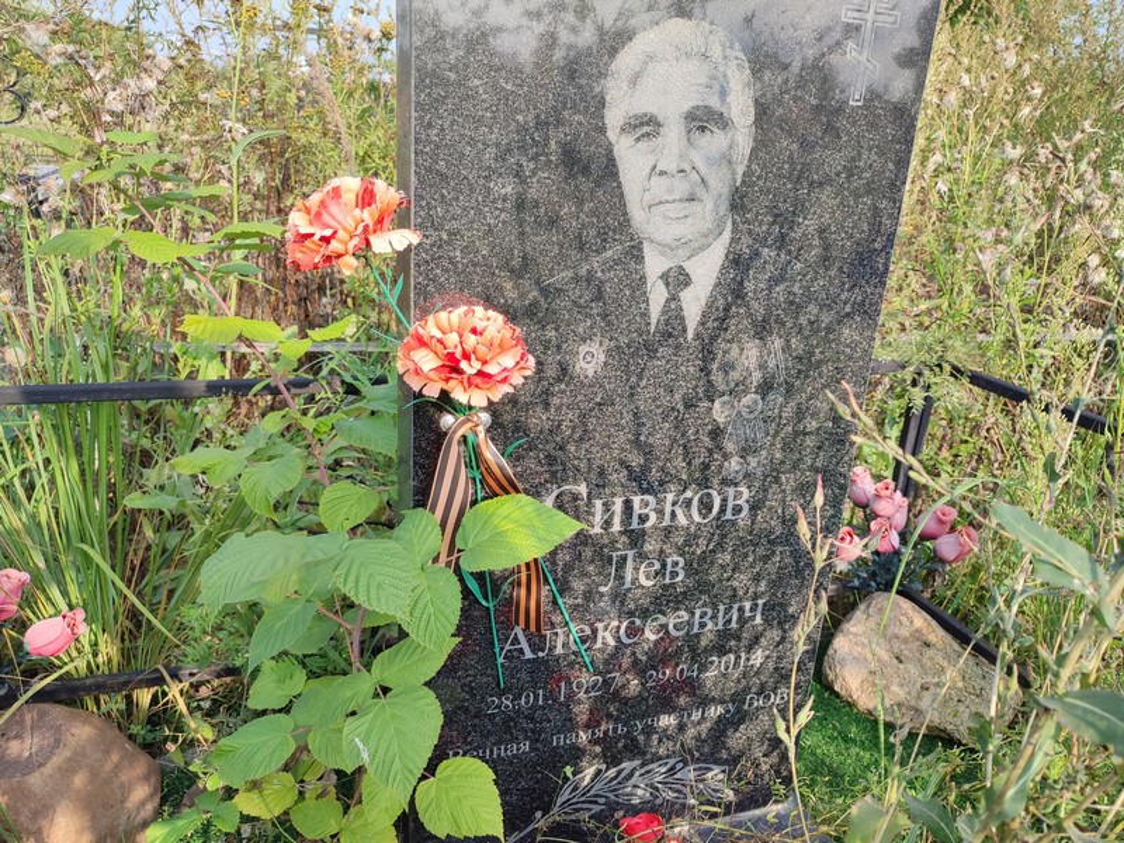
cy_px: 422
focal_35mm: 25
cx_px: 562
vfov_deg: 54.9
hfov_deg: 69.4
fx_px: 812
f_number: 1.9
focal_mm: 6.04
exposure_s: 1/242
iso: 50
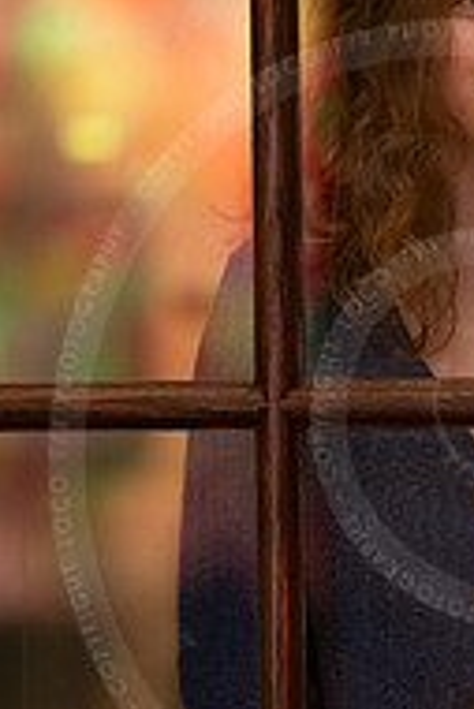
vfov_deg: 10.2
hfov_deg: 6.8
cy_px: 474
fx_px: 3962
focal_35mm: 201
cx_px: 552
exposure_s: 1/250
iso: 1600
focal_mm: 85
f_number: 1.2
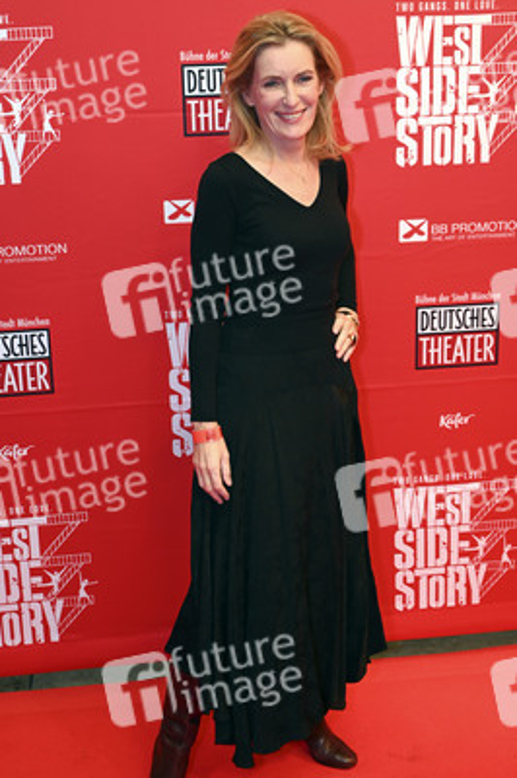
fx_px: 928
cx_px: 258
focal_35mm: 43
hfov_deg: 31.1
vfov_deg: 45.5
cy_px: 389
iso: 1250
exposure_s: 1/125
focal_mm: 43
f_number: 2.8
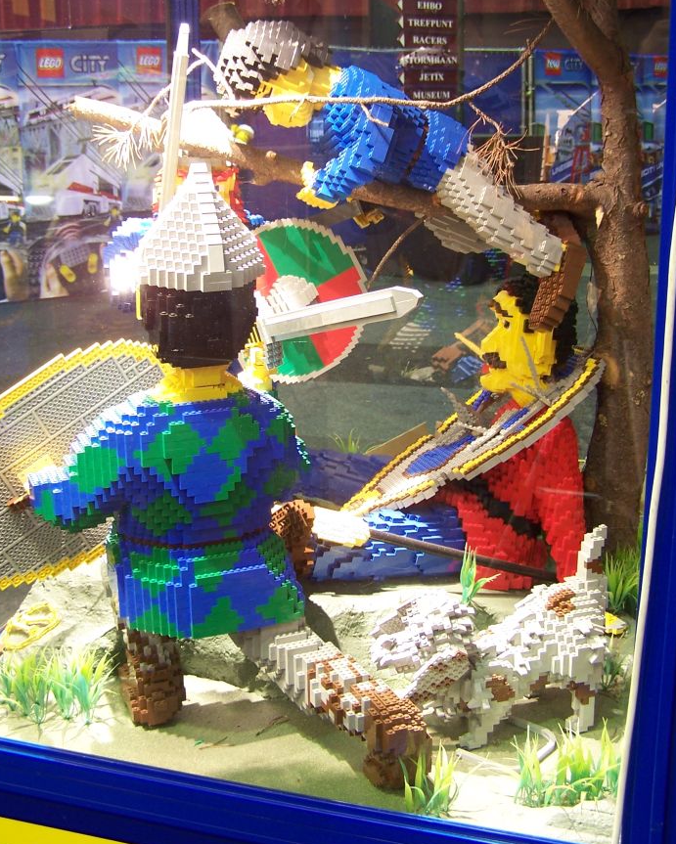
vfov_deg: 41.9
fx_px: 1100
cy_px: 357
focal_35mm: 44
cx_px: 320
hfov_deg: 34.2
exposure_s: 1/2
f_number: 2.8
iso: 80
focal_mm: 6.3
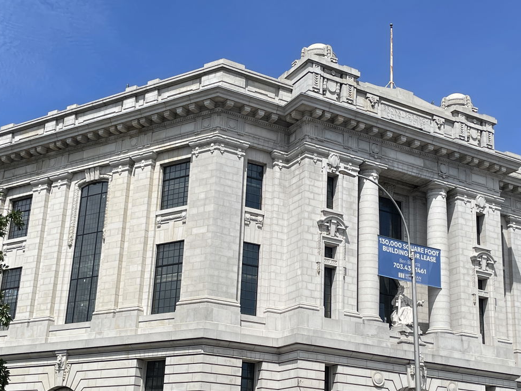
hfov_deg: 37.5
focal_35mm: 51
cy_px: 251
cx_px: 283
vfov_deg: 28.4
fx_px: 767
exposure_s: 1/6494
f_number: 1.6
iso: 32
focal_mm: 4.2
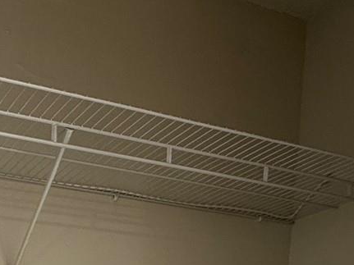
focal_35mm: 52
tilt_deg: -8.0
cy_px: 464
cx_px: -28
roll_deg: -0.3
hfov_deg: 32.7
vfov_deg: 20.6
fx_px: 532
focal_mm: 2.22
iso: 100
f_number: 2.2
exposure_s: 1/99
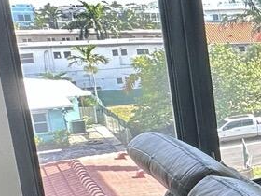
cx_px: 560
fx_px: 483
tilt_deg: -8.1
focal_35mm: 64
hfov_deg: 17.5
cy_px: 97
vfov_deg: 22.9
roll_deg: -0.1
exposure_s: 1/120
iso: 80
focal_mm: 2.22
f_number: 2.2
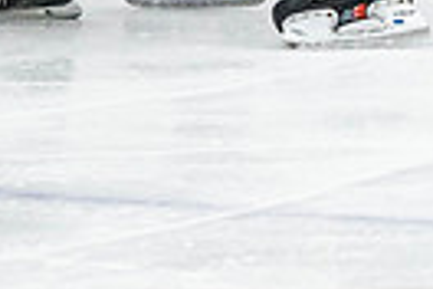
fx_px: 11101
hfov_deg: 2.2
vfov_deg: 1.5
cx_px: -145
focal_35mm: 923
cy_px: -330
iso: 2500
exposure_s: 1/640
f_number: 2.8
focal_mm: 140
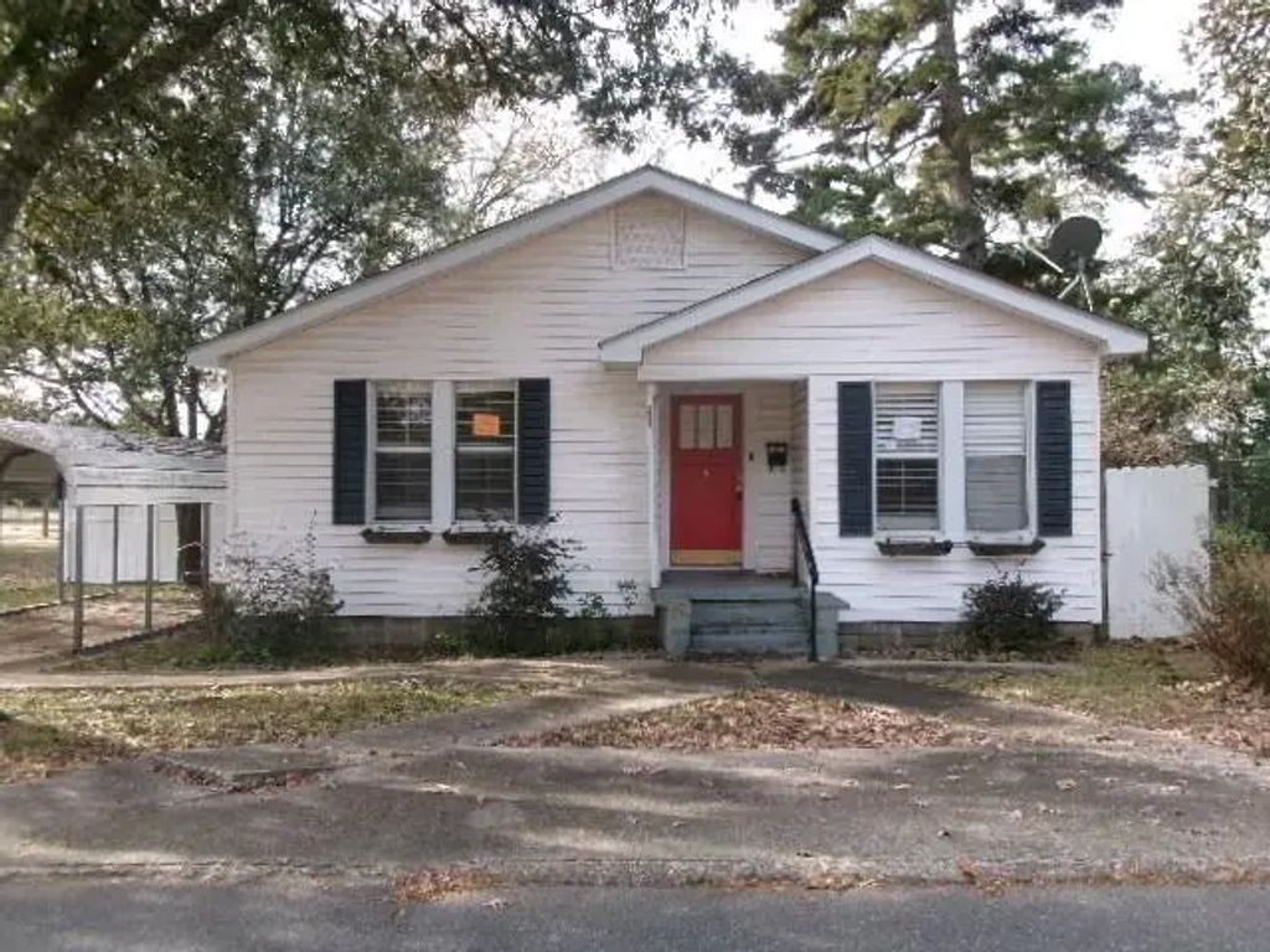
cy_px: 476
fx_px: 1027
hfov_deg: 63.4
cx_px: 635
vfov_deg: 49.7
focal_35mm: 28
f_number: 3.9
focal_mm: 5.1
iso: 100
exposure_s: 1/160
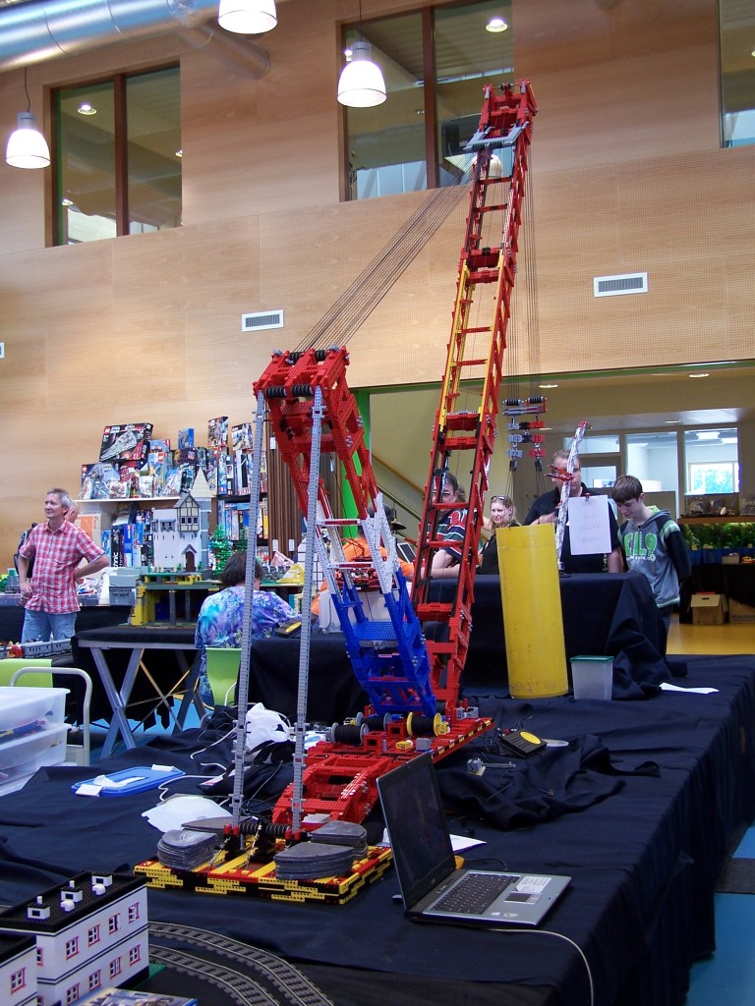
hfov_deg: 36.0
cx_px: 378
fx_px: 1163
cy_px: 503
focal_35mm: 40
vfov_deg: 46.8
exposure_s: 1/20
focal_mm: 6.7
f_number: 2.8
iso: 80
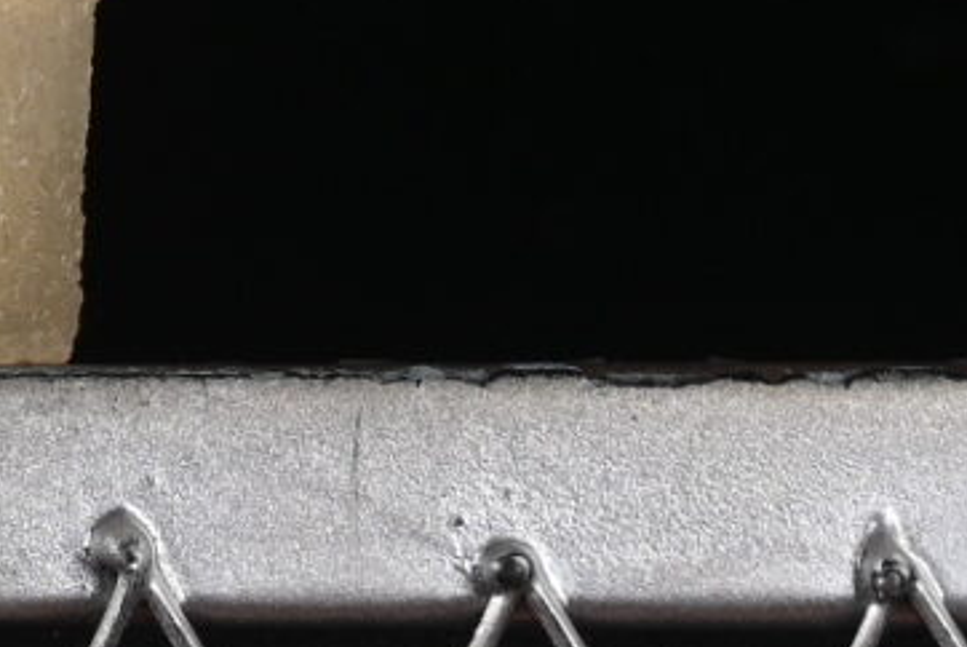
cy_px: -1052
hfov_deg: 3.8
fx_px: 14247
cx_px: -1926
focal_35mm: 530
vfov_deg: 2.6
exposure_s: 1/80
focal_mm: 50
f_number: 8
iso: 160
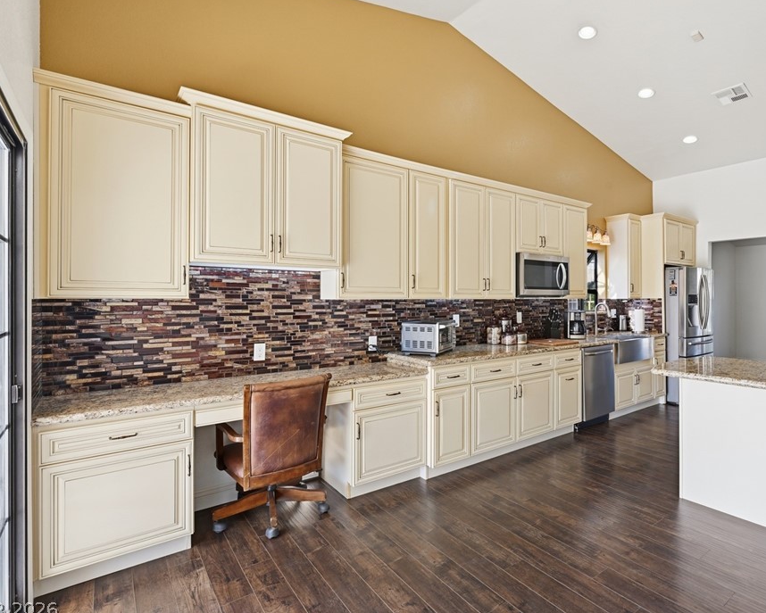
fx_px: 431
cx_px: 449
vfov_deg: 70.9
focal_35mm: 19
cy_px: 301
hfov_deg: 82.5
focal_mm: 16
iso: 500
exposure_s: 1/500
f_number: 9
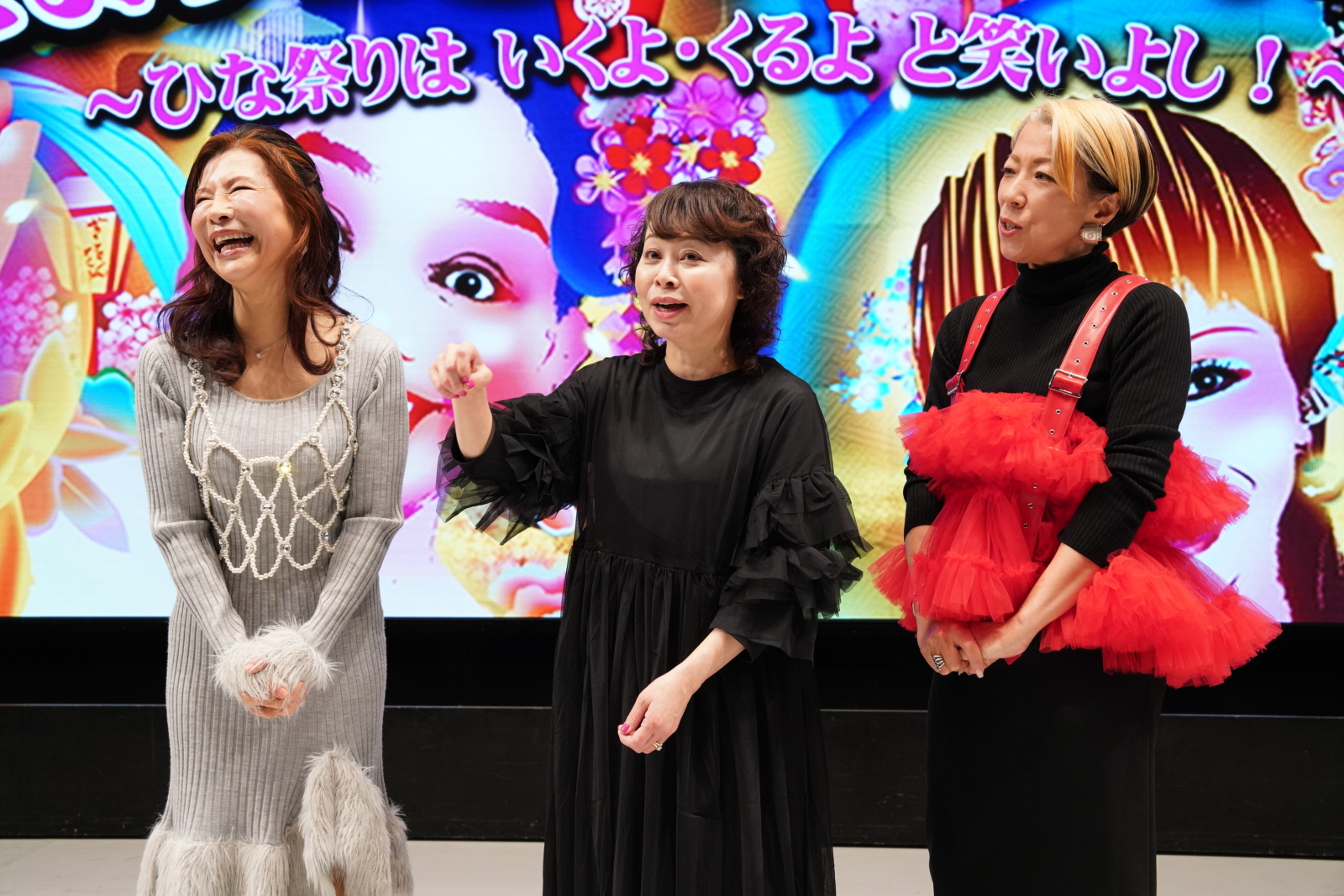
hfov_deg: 40.3
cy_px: 448
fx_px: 1829
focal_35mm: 49
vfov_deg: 27.5
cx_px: 672
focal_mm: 49
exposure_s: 1/100
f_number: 7.1
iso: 3200
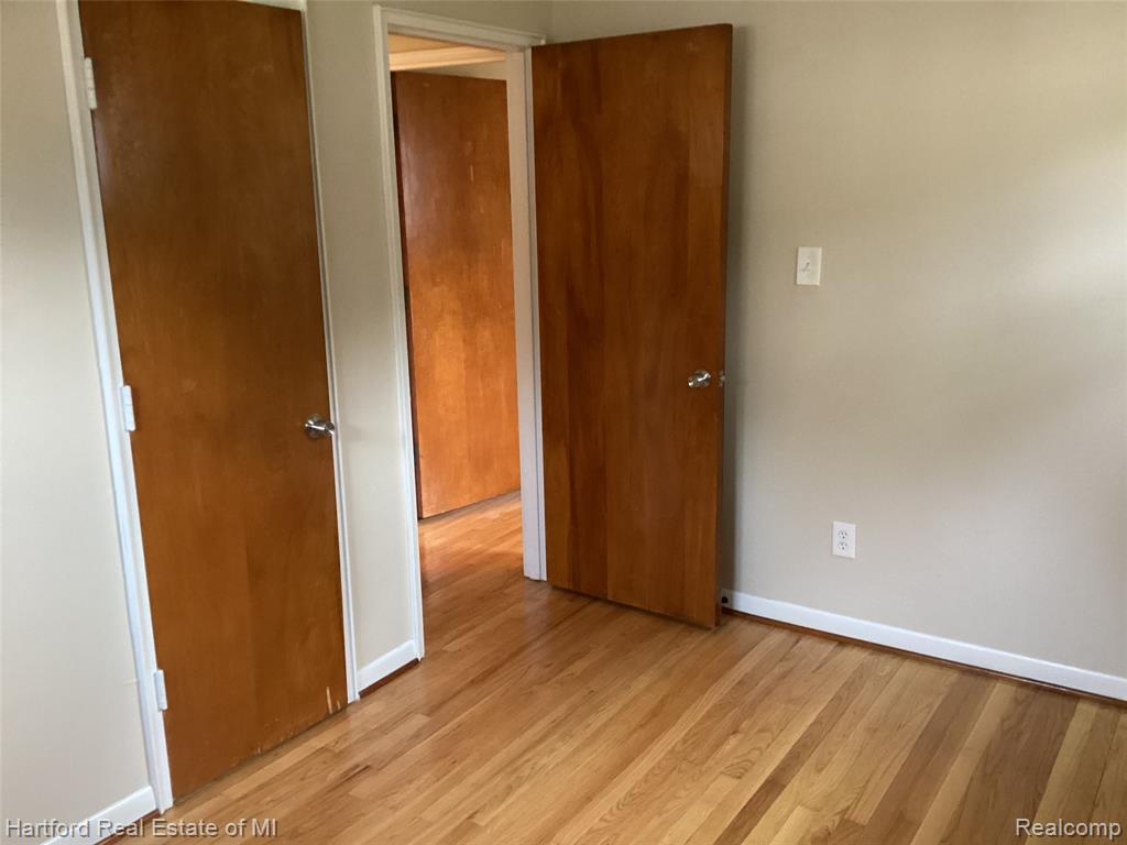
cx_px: 564
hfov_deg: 58.4
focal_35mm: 31
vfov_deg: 45.4
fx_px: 1009
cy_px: 422
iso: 400
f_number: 2.4
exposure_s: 1/40
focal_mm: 3.3
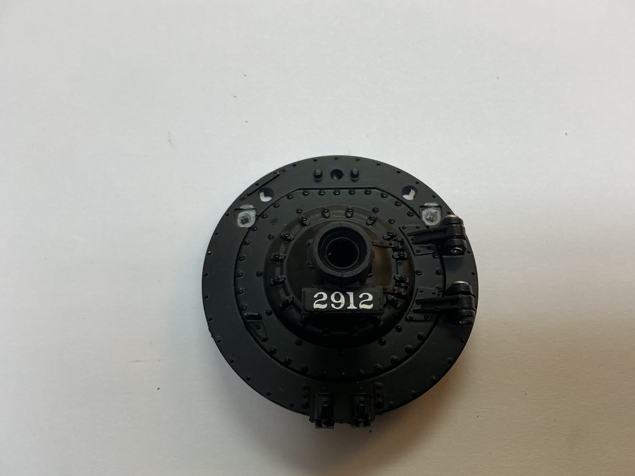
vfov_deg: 48.2
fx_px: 532
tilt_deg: -76.3
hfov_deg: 61.7
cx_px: 318
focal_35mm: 29
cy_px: 238
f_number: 1.8
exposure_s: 1/120
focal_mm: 3
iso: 40
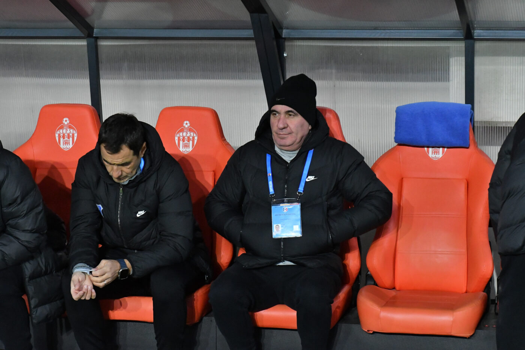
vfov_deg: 13.0
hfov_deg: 19.5
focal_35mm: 105
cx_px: 262
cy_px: 175
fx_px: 1531
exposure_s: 1/800
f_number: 5
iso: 3200
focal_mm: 70
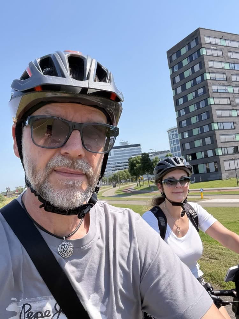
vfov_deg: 60.0
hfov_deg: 46.8
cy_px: 160
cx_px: 120
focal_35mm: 30
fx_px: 276
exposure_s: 1/615
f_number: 1.9
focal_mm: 2.71
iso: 40
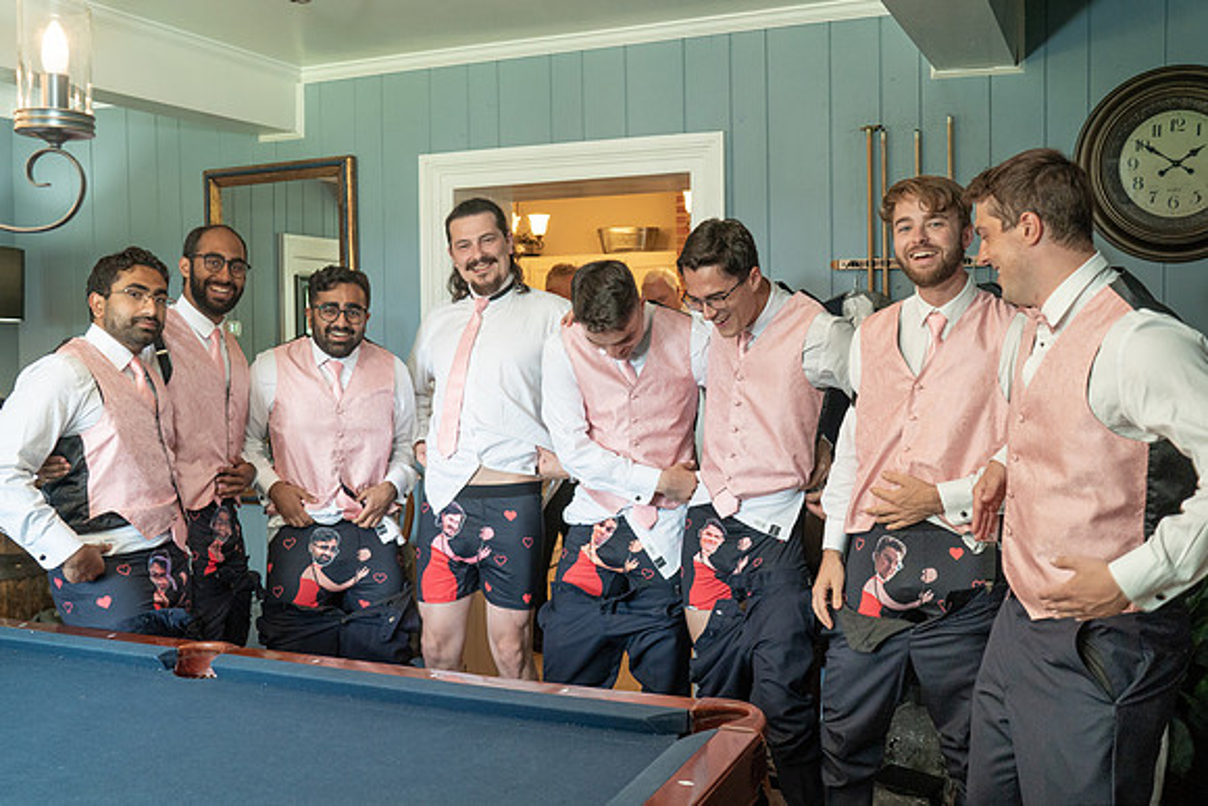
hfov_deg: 52.9
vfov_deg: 36.7
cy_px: 403
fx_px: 1215
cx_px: 604
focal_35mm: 36
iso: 2000
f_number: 5
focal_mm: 35
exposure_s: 1/100
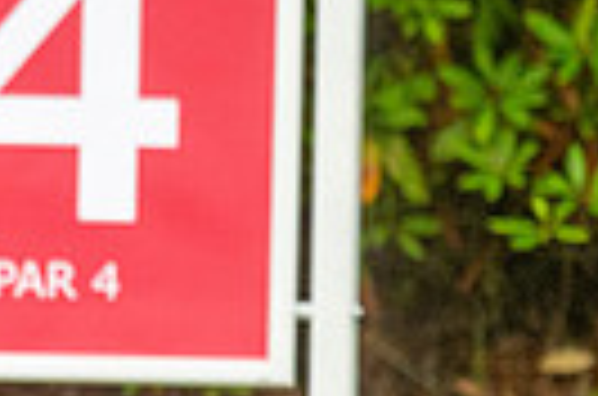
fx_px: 32629
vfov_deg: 0.7
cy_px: 234
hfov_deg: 1.0
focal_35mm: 1969
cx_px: -697
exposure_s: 1/1250
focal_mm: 300
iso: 800
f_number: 4
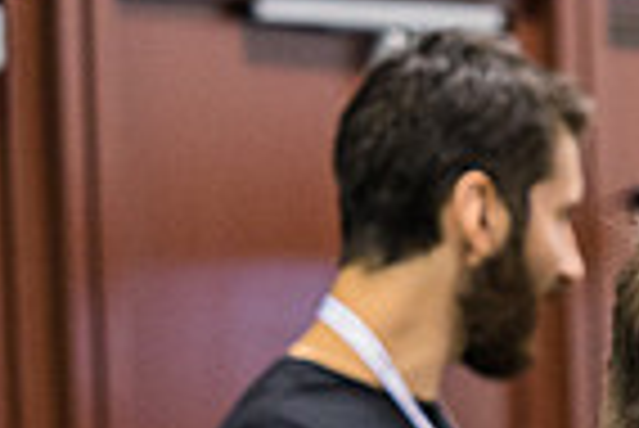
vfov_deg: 4.7
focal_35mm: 286
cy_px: 840
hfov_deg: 7.0
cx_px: 1192
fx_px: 5082
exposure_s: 1/125
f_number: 3.5
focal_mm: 70
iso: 3200
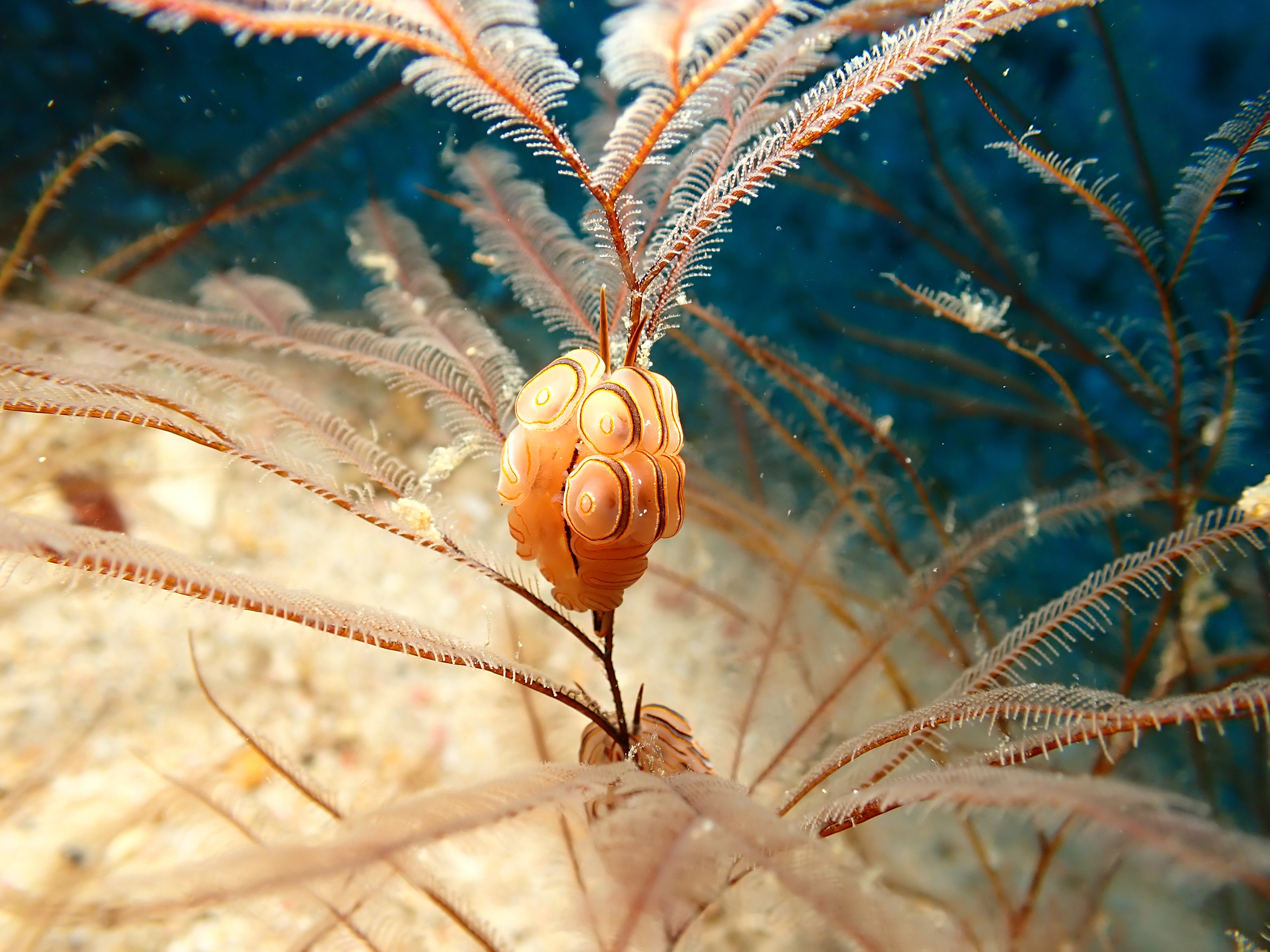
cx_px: 635
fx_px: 1101
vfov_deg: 46.8
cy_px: 476
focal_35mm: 30
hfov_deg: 60.0
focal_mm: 5.4
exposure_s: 1/800
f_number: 3.2
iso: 100
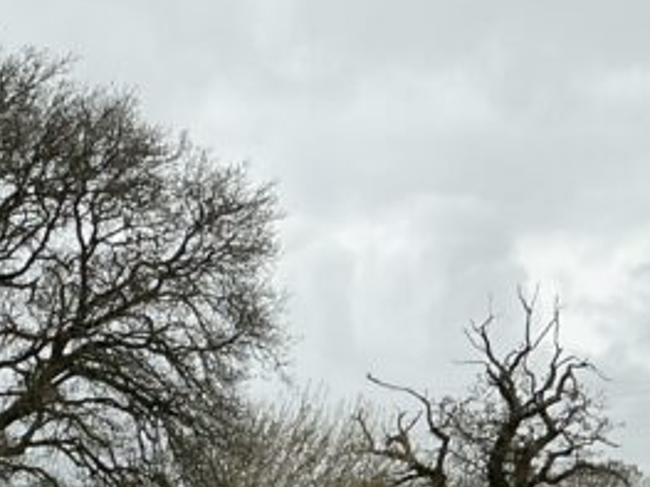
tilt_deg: -2.4
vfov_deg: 12.4
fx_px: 2046
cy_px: 873
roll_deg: -0.9
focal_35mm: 109
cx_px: -287
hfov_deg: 16.6
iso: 25
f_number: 1.8
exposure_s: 1/739
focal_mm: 3
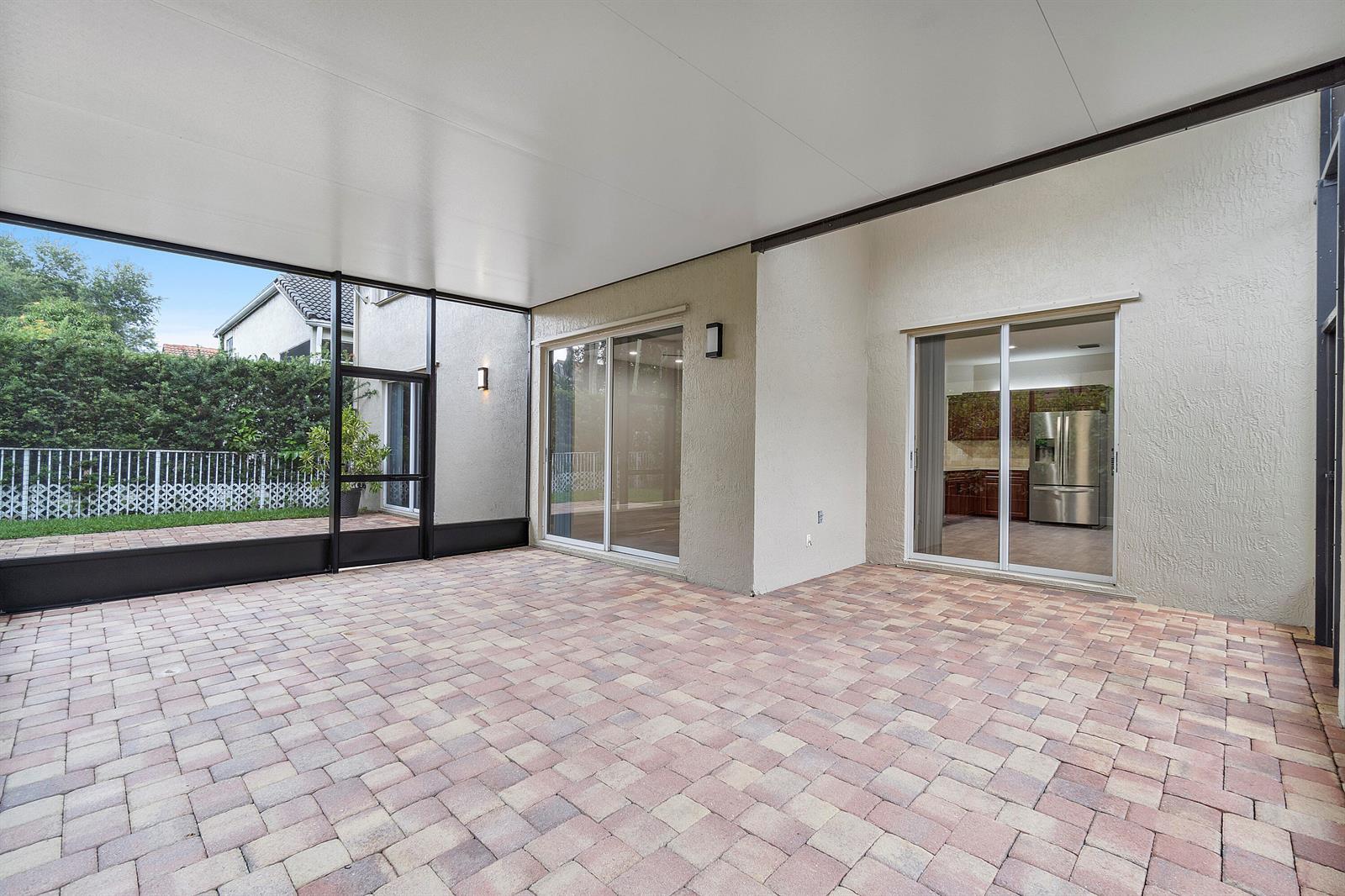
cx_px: 672
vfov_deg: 77.3
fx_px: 560
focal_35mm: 15
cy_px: 448
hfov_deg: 100.4
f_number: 11
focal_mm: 10
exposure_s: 1/2.5
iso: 100
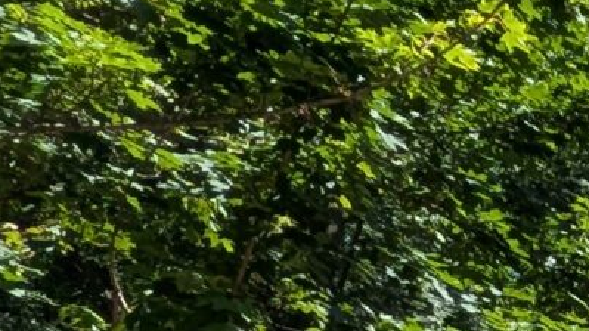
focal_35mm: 84
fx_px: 1311
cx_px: 1119
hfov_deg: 18.5
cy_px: 823
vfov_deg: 11.5
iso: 46
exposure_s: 1/1626
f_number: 1.7
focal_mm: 2.02
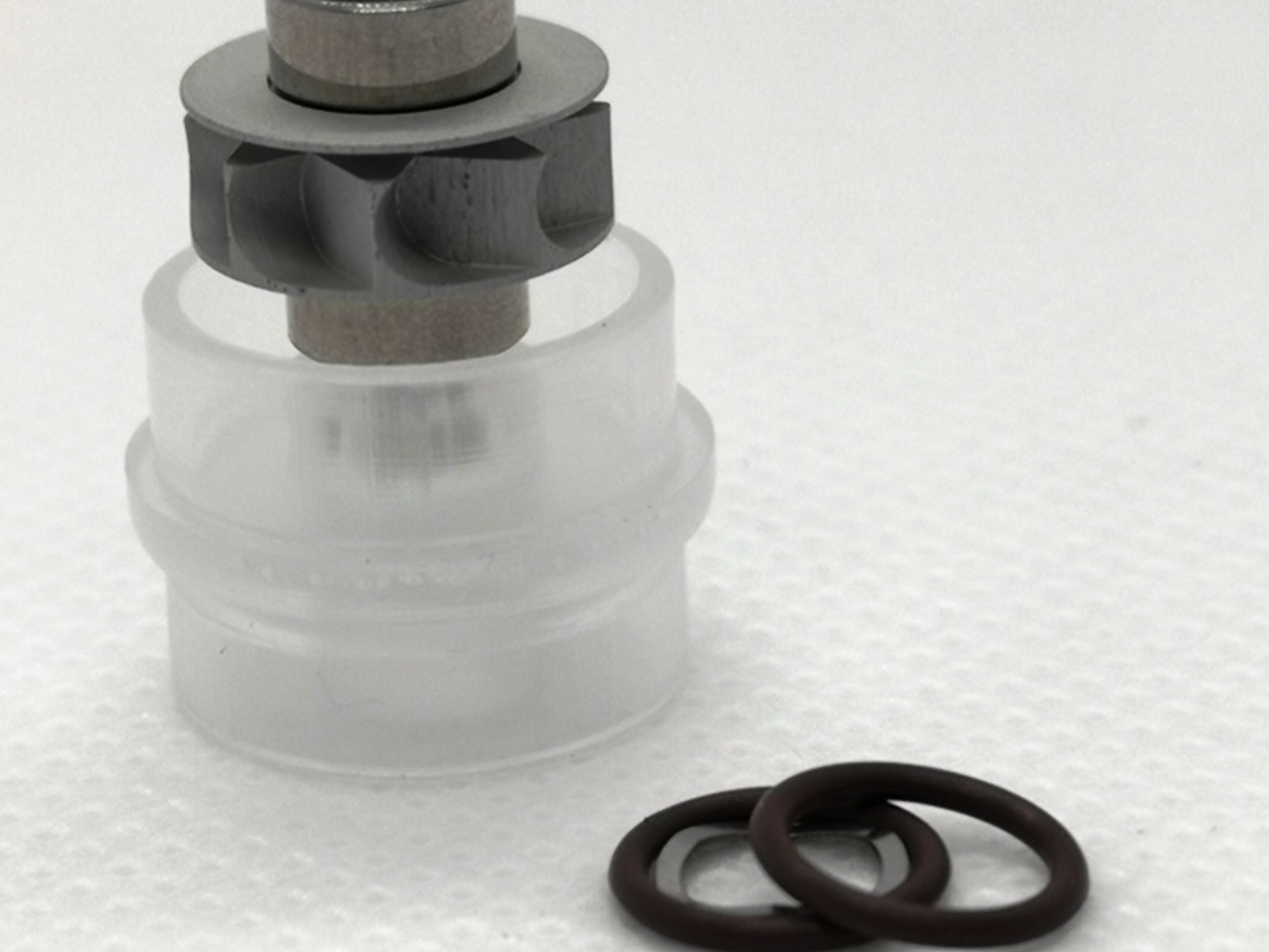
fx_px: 3887
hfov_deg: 18.5
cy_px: 436
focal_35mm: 106
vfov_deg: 14.0
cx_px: 511
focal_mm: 3.95
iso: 50
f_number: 1.8
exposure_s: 1/113
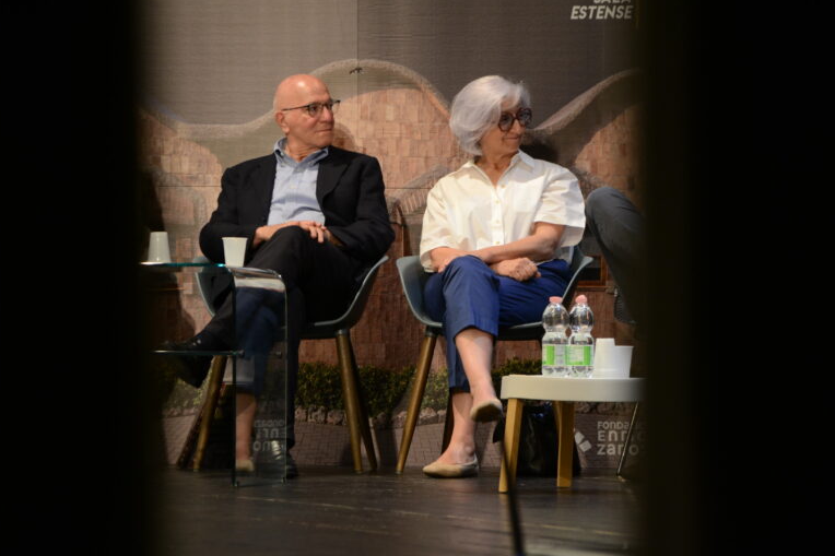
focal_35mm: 154
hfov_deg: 13.3
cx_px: 403
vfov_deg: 8.9
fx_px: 3571
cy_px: 279
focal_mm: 98
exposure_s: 1/25
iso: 800
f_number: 5.6
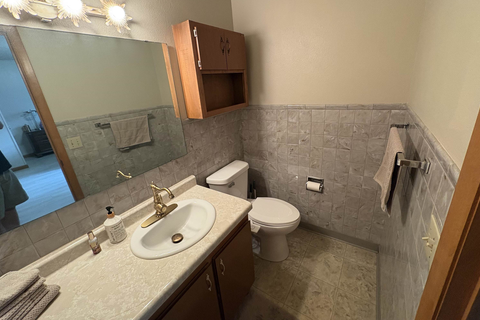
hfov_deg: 100.4
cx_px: 242
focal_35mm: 15
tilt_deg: -19.1
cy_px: 151
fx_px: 200
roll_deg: +4.8
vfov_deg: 77.2
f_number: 2.2
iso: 400
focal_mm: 2.22
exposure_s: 1/60
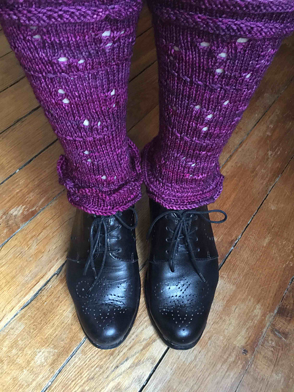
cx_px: 147
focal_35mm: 29
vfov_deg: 61.7
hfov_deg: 48.2
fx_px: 328
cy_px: 196
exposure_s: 1/8
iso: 200
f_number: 2.2
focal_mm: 4.15
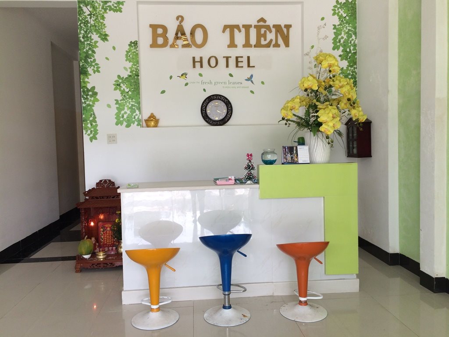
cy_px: 168
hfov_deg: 61.7
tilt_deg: -2.8
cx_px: 224
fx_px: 376
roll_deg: +0.5
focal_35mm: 29
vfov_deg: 48.2
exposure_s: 1/60
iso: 50
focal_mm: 4.15
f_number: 2.2
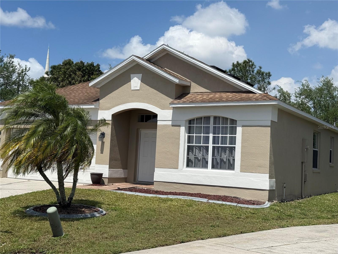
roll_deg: -2.7
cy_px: 127
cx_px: 169
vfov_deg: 30.3
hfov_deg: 39.7
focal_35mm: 48
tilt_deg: +4.0
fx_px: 469
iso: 80
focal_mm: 6.76
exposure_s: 1/8772
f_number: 1.78
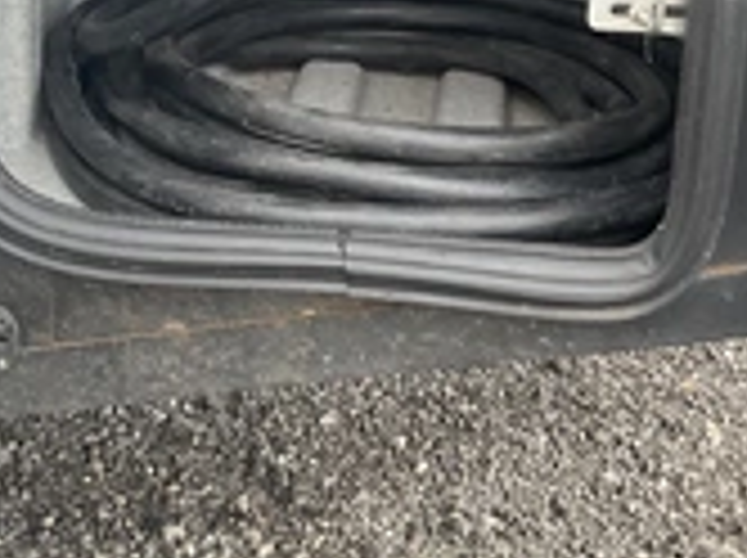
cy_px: -68
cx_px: 252
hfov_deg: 27.7
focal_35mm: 70
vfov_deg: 20.0
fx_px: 1508
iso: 32
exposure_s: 1/122
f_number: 1.8
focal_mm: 3
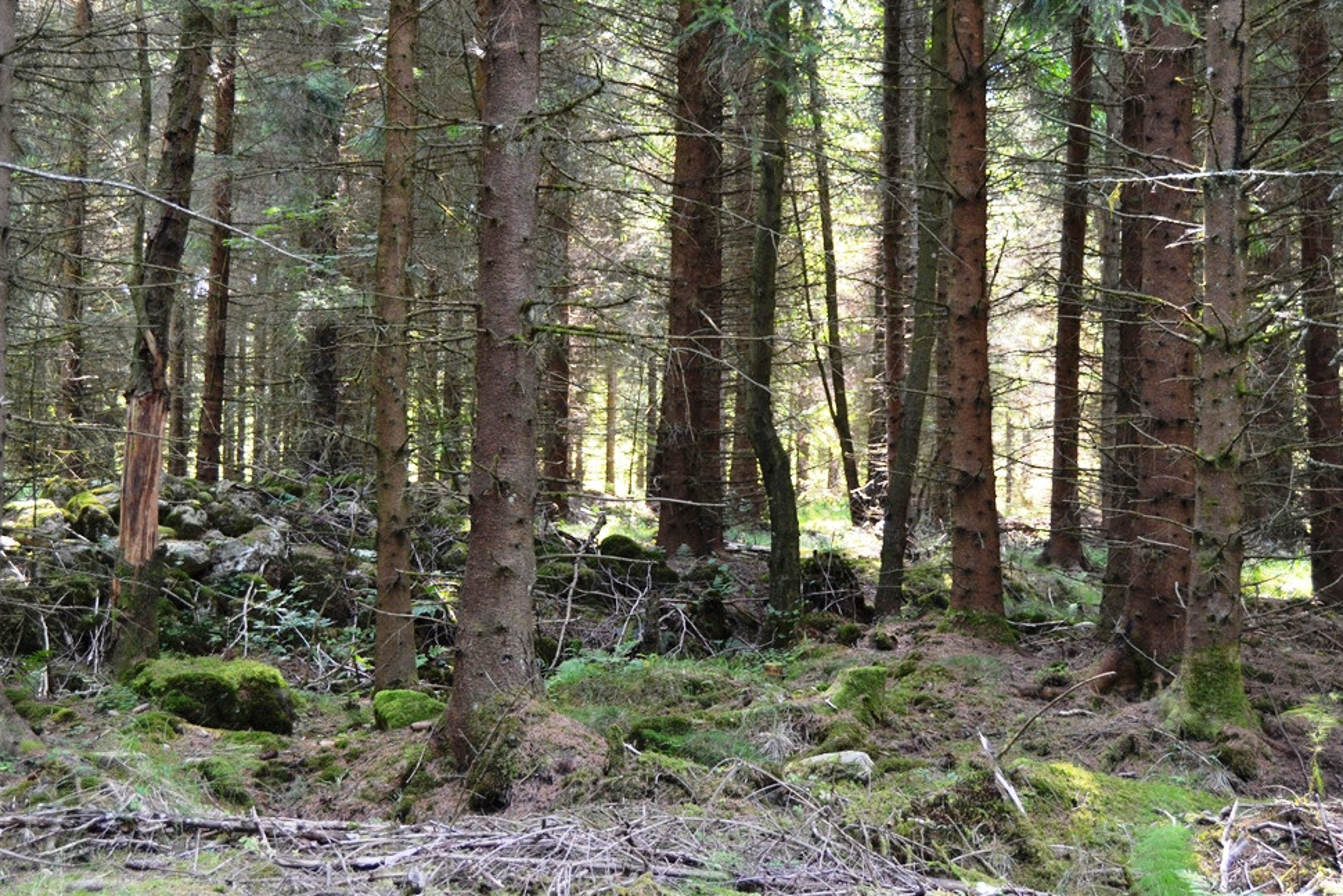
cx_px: 562
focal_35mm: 57
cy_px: 403
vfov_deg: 23.8
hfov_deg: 35.0
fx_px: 2127
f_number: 4.5
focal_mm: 32
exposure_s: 1/60
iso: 900
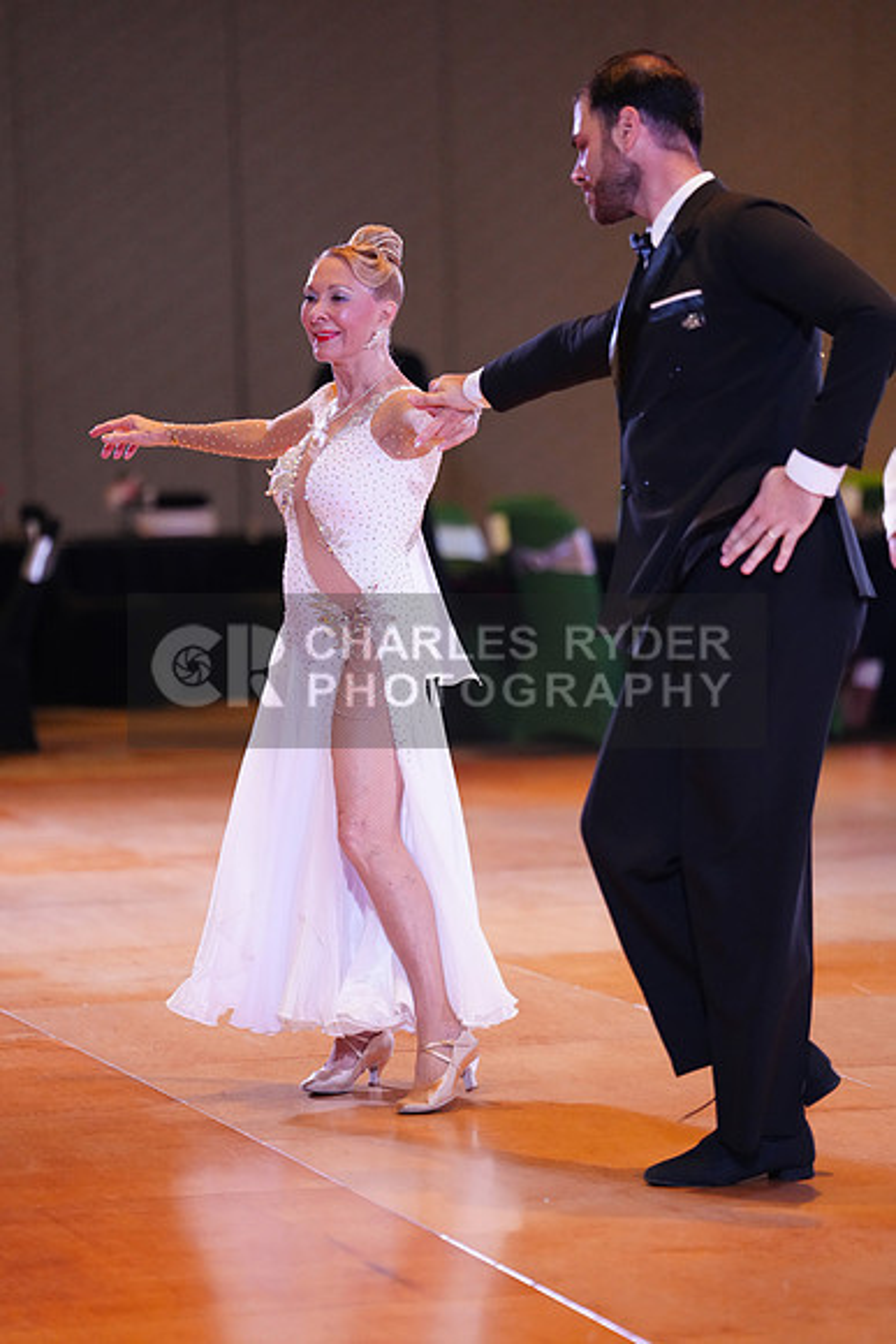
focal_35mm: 154
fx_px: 5745
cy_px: 672
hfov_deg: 8.9
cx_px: 448
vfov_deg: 13.3
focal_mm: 154
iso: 5000
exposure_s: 1/400
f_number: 2.8
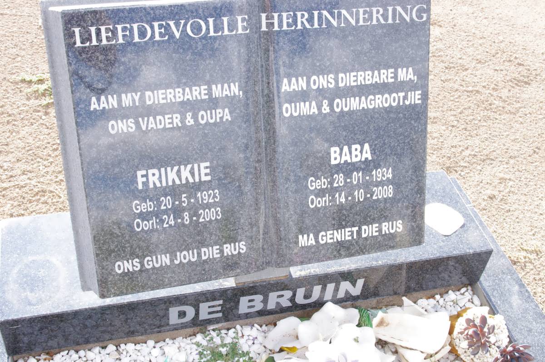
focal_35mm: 46
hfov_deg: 42.8
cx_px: 272
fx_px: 696
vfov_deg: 29.2
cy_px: 181
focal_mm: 30.63
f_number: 11
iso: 800
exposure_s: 1/125
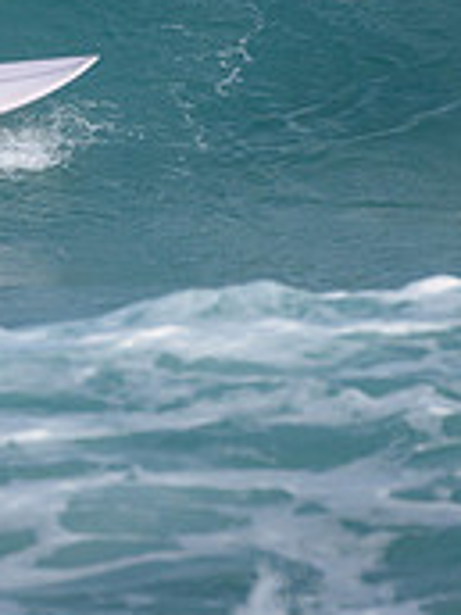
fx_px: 35283
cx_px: -227
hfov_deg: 0.7
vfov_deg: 1.0
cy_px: 3
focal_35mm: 1987
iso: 140
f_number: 5.6
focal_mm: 500
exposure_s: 1/2000
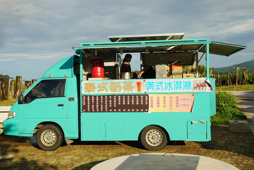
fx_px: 296
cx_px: 127
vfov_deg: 31.9
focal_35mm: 42
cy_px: 85
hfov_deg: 46.4
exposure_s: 1/125
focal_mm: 42
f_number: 8
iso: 100
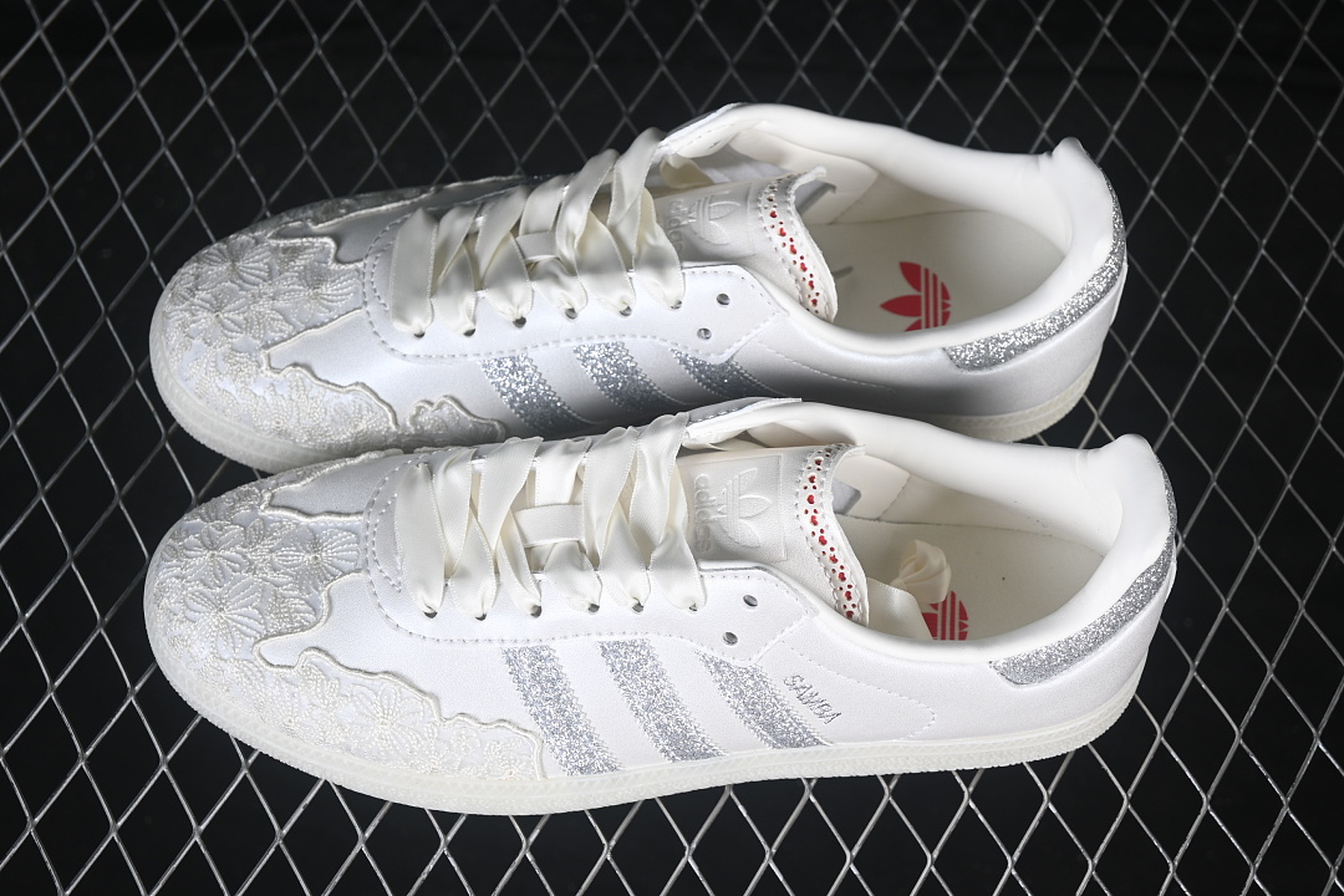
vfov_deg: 18.2
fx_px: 2800
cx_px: 672
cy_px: 448
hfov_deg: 27.0
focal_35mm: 75
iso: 160
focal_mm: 50
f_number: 7.1
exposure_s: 1/80
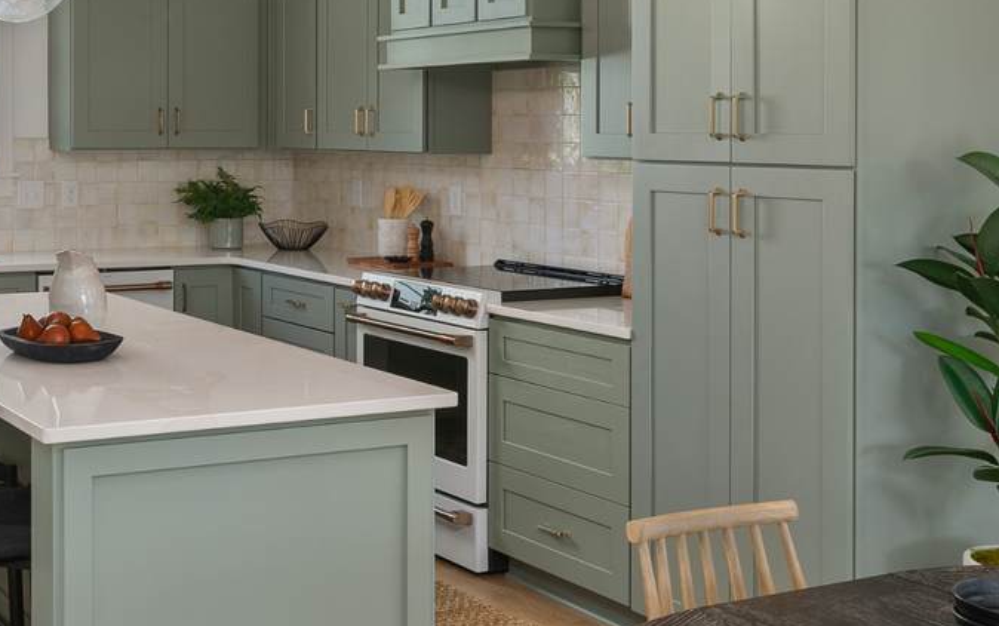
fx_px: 1580
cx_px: 194
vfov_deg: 22.2
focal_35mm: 58
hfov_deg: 34.0
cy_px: 148
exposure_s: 1/2.5
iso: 100
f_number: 11
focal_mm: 30
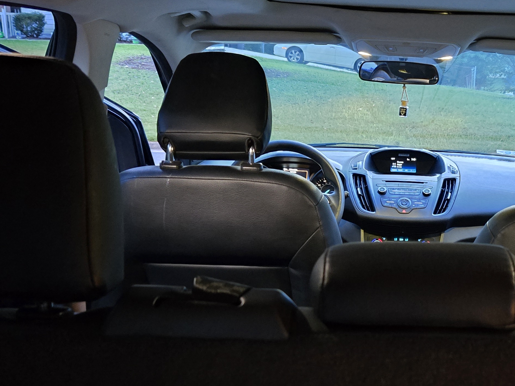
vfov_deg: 29.5
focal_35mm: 49
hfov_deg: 37.6
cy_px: 247
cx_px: 406
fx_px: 729
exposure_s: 1/17.2
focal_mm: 5.4
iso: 1250
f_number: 1.8
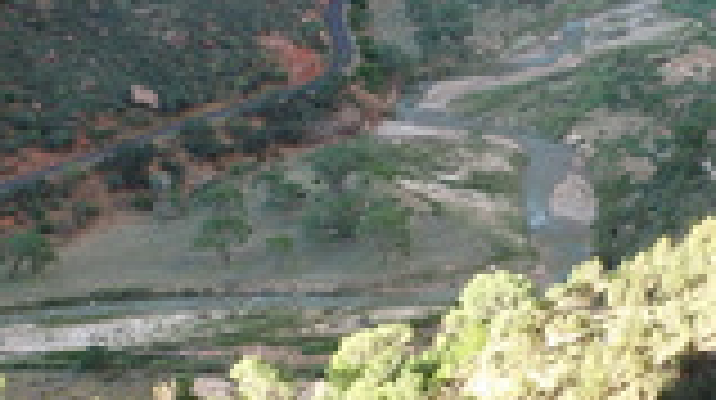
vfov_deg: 12.6
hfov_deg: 22.1
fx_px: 1820
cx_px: 527
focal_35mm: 96
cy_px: 222
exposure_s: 1/60
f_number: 3.9
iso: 125
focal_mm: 5
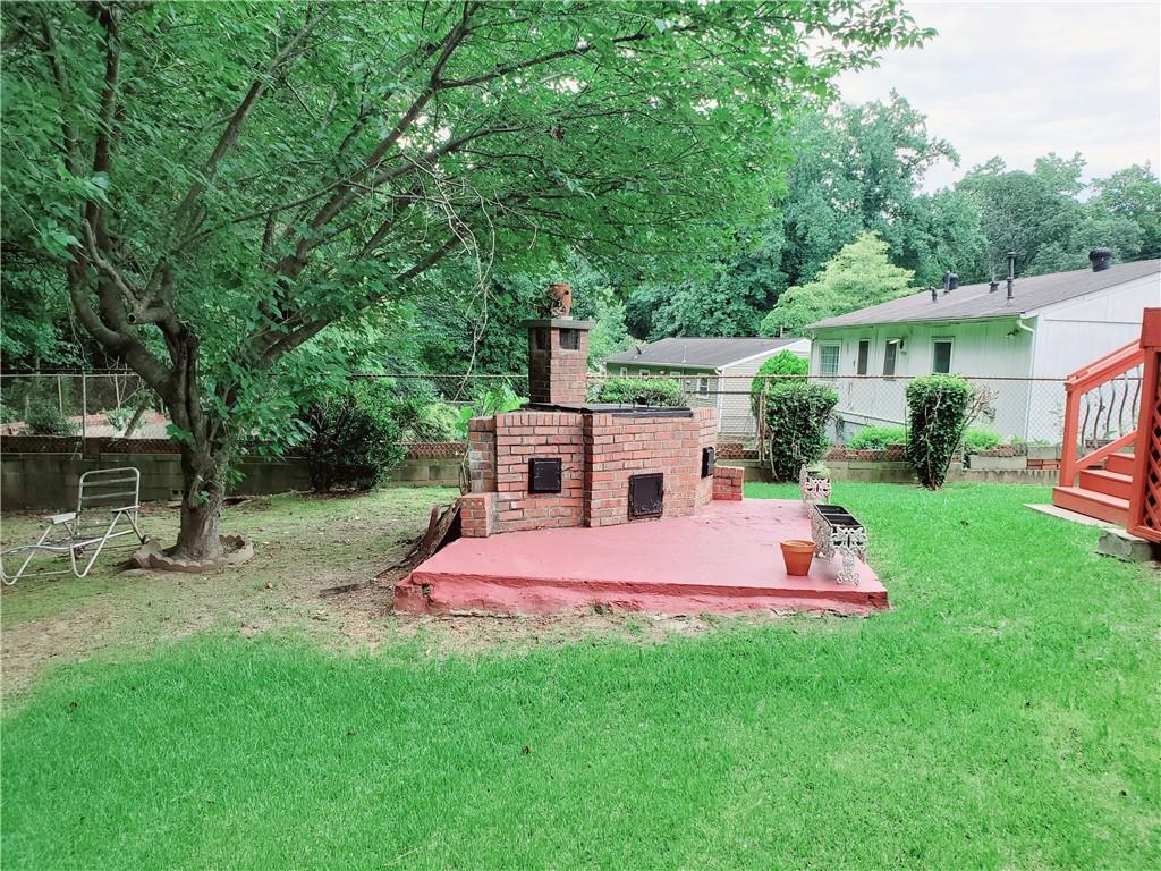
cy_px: 436
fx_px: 872
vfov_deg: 53.1
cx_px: 580
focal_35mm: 26
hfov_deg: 67.3
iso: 50
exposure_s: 1/172
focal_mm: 4.3
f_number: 2.4
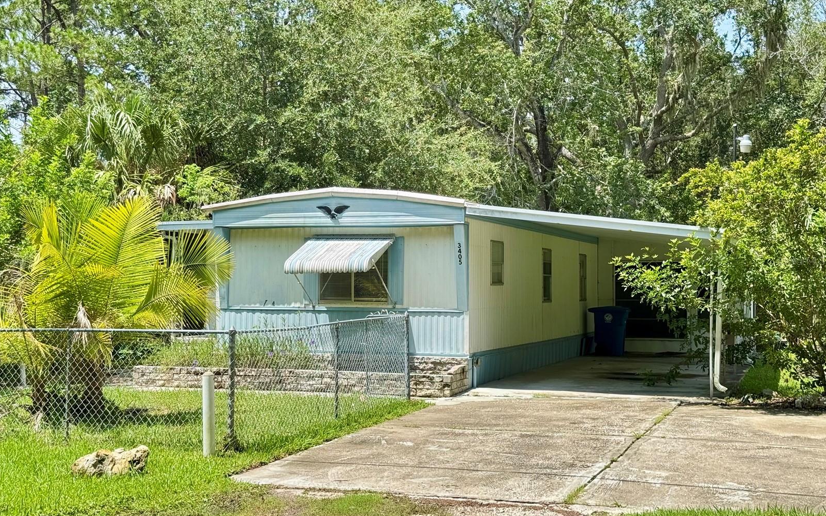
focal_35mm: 51
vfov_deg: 25.4
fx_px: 1148
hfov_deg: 39.6
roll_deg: -0.3
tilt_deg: +1.6
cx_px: 413
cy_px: 261
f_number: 1.78
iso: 64
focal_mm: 6.76
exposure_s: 1/1263
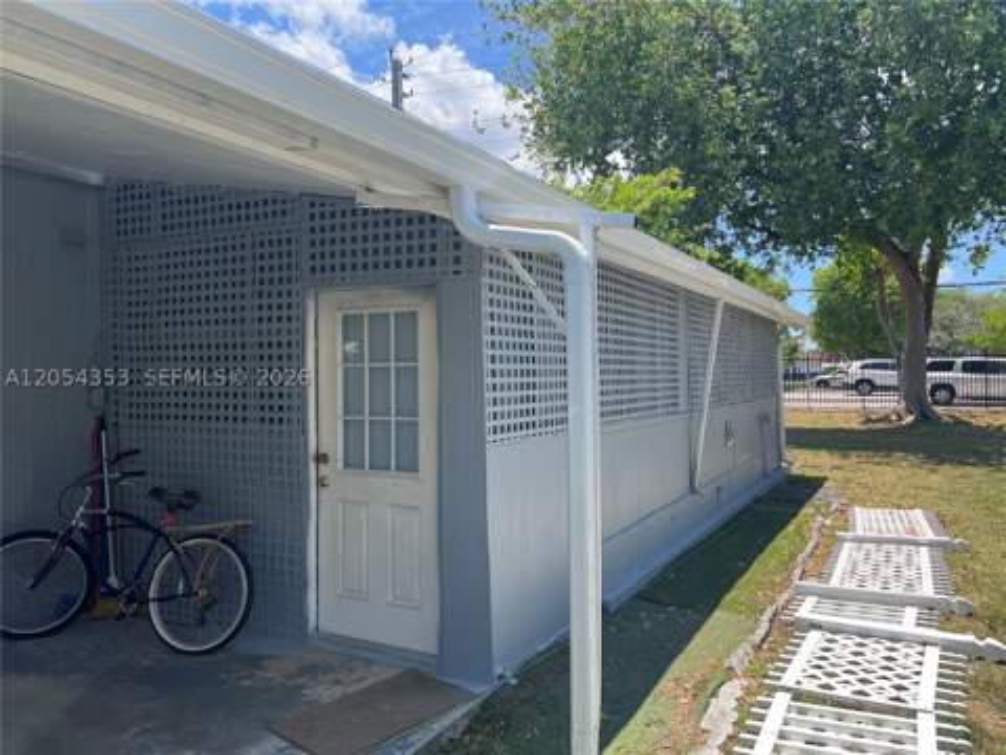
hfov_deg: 67.3
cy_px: 378
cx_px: 503
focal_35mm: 26
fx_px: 756
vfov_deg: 53.1
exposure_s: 1/1597
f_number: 1.5
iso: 50
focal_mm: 5.7
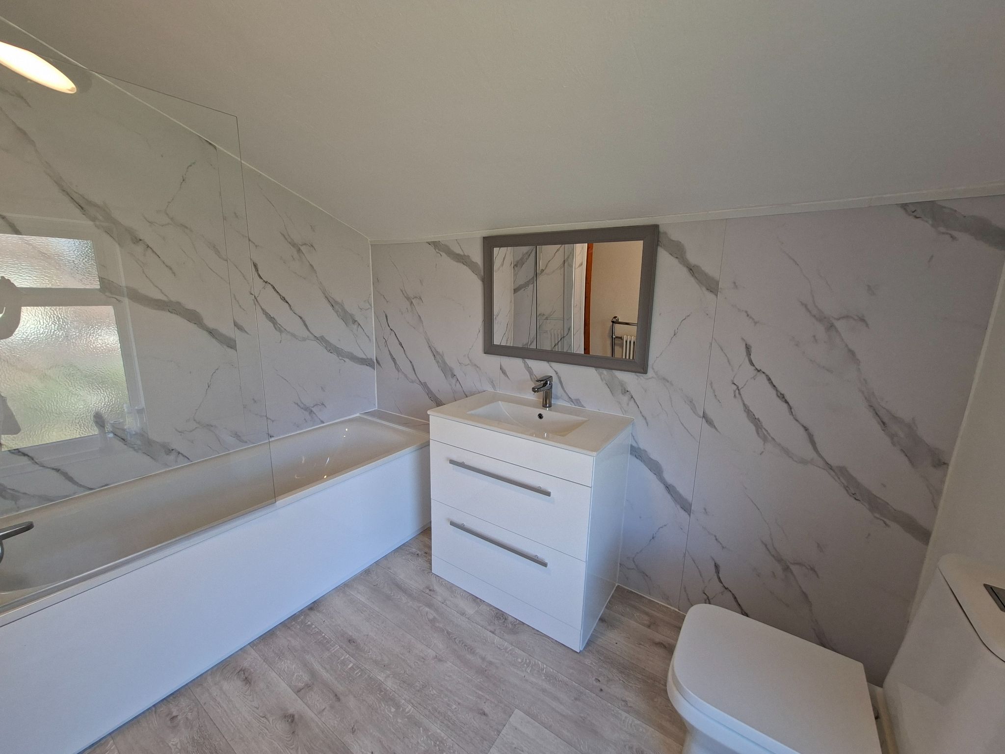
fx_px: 377
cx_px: 502
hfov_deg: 106.2
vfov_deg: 89.9
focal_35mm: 13
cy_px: 377
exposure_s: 1/40
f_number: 2.2
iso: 50
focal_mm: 1.74
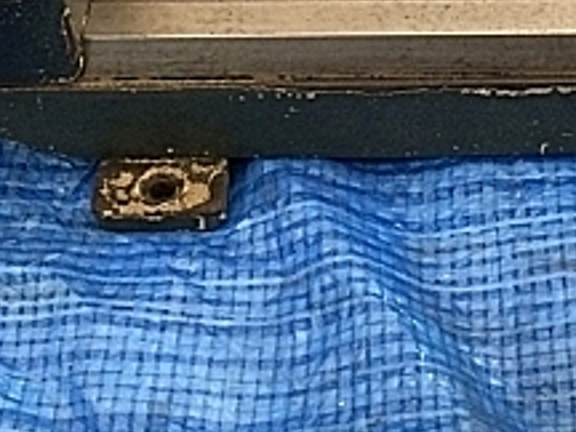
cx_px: 445
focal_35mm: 86
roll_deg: -0.7
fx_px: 1431
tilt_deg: -44.7
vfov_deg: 16.5
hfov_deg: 22.5
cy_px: -69
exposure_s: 1/30
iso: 100
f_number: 2.2
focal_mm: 4.15
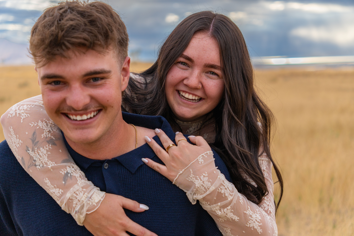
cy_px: 118
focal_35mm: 61
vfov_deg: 22.3
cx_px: 177
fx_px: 597
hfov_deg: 33.0
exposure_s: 1/640
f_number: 2.8
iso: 200
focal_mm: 40.5
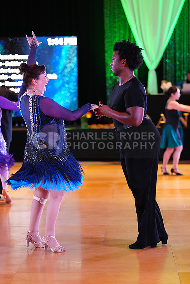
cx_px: 95
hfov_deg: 13.0
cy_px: 142
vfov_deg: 19.5
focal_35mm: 105
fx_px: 831
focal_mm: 105
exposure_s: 1/320
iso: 5000
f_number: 2.8
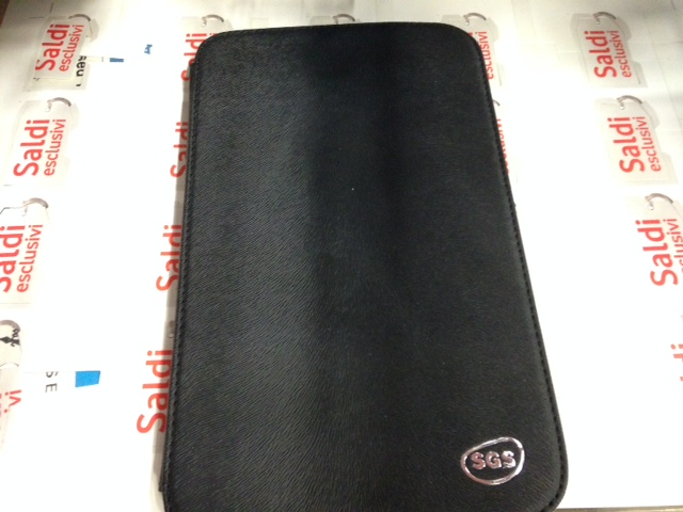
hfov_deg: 55.4
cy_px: 256
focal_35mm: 33
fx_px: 651
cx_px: 342
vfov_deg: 42.9
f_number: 2.4
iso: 500
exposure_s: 1/15
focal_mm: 4.12
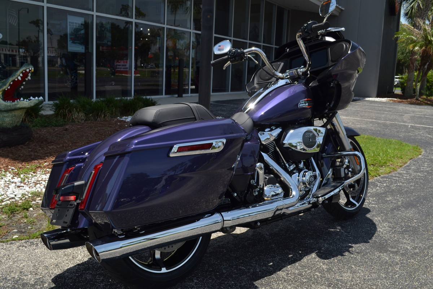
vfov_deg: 36.9
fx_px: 433
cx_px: 216
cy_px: 144
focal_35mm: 36
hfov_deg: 53.1
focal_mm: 24
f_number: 8
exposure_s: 1/250
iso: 100
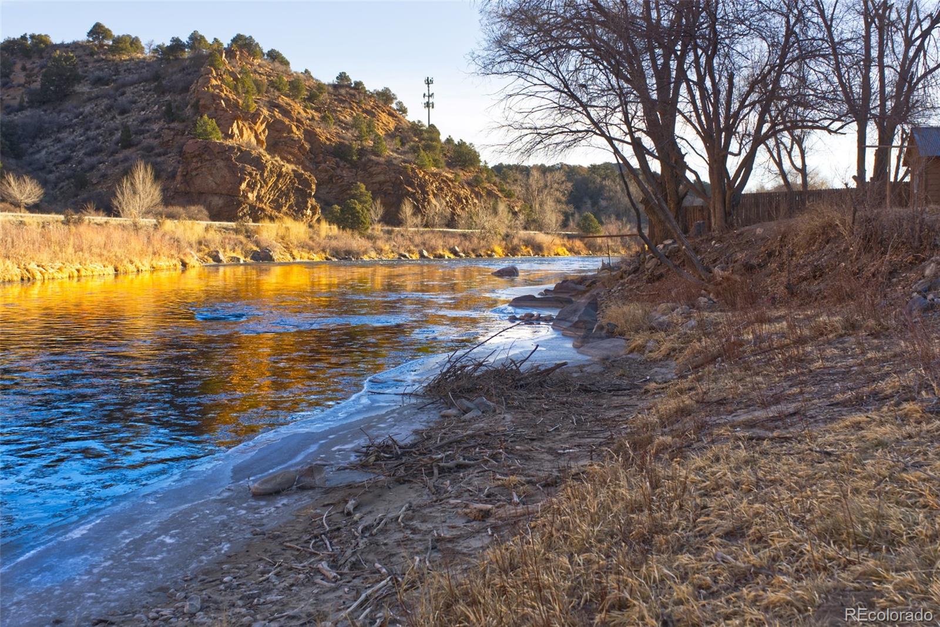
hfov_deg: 46.4
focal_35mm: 42
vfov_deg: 31.9
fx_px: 1097
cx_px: 470
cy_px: 314
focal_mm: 28
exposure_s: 1/250
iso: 200
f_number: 4.5
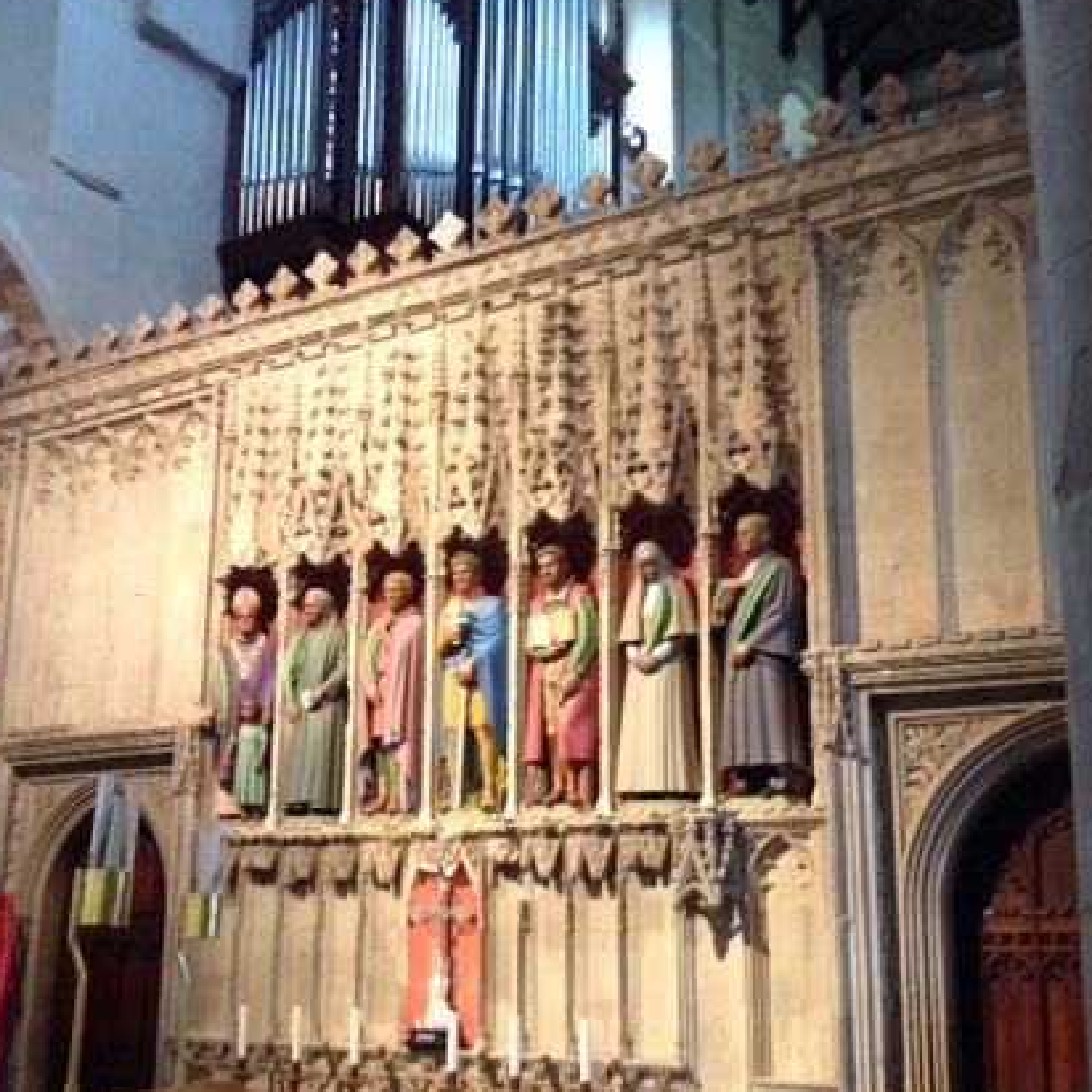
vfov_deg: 35.3
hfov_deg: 35.0
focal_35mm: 48
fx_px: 1713
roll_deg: -2.9
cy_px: 594
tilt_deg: +13.5
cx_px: 347
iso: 160
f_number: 2.4
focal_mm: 4.28
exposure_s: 1/15
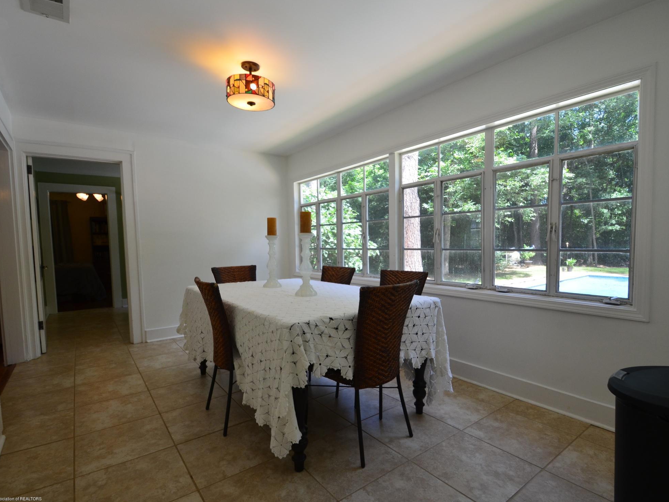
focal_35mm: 17
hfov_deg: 91.0
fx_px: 329
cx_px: 343
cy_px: 254
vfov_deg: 74.7
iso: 400
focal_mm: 10
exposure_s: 1/60
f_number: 8
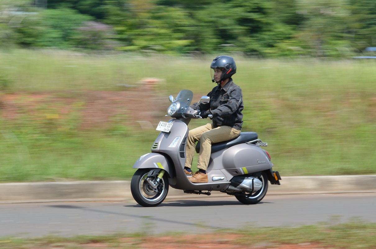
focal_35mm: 158
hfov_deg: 13.1
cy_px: 124
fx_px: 1642
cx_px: 188
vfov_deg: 8.7
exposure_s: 1/100
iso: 250
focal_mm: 105
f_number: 18
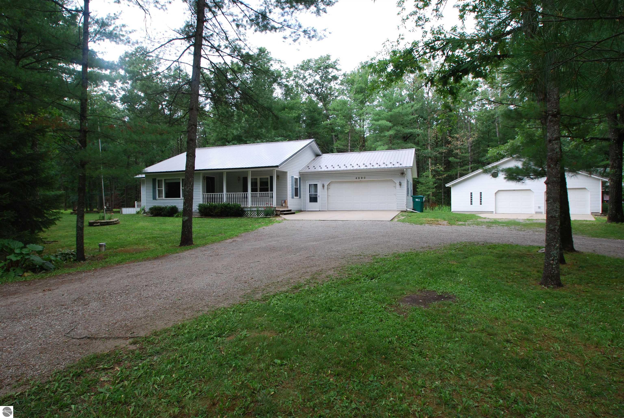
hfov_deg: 89.9
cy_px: 209
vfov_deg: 67.5
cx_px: 312
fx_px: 312
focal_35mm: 18
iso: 125
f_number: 5.6
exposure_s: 1/125
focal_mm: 12
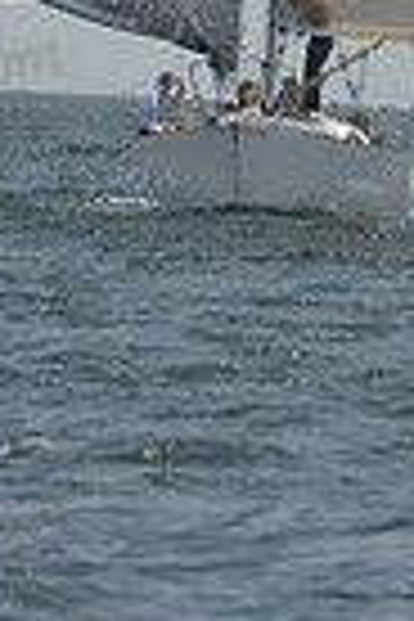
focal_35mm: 839
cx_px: 295
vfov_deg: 2.5
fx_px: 14472
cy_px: -176
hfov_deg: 1.6
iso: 400
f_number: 8
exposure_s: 1/800
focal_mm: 200
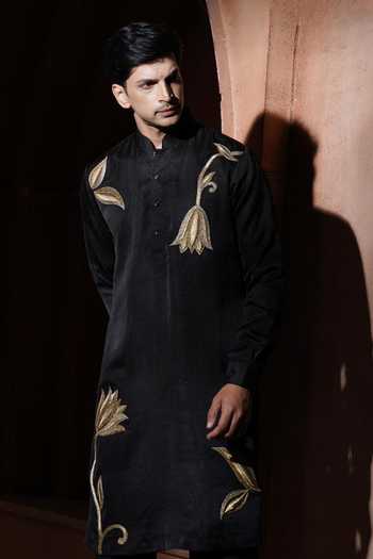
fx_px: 1803
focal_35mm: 116
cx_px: 186
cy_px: 280
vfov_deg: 17.6
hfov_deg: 11.8
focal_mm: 116
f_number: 8
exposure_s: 1/160
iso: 125
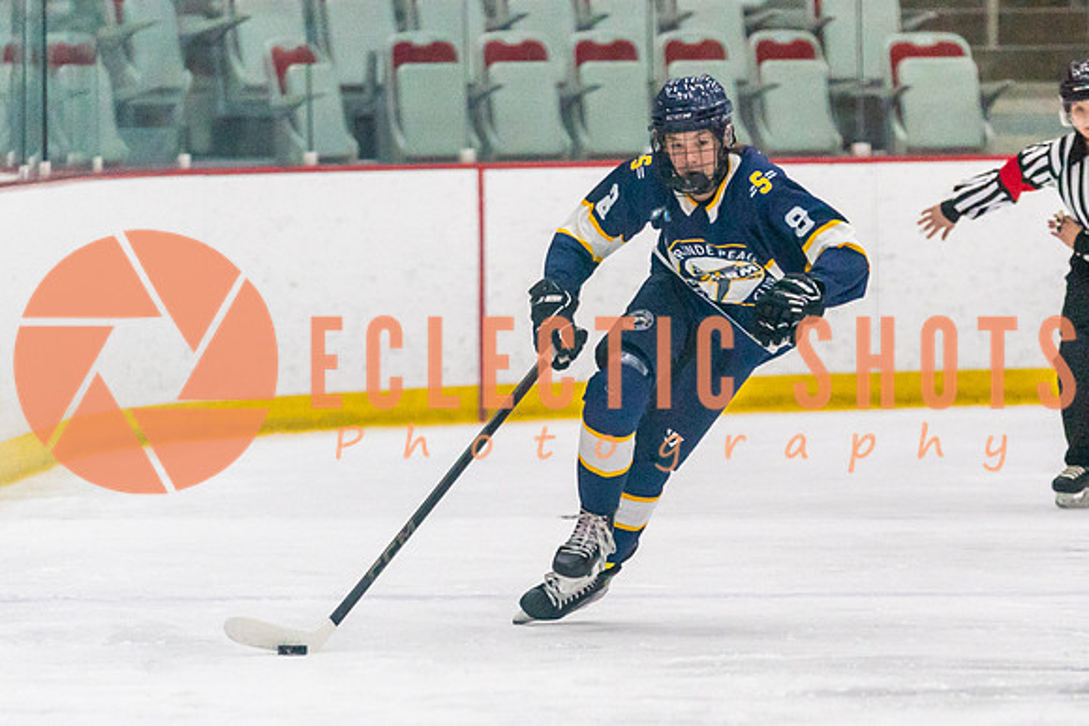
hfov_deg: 4.7
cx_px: 643
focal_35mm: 439
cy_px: 486
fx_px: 13270
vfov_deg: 3.1
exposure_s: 1/1250
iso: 3200
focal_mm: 200
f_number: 2.8
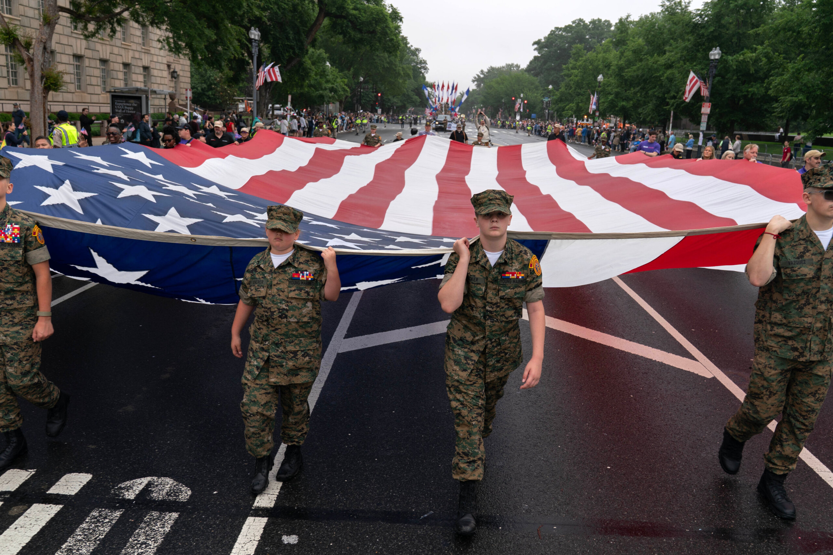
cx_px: 416
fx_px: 694
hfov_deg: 61.9
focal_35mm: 30
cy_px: 278
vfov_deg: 43.6
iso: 200
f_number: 6.3
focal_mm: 30
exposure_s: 1/250
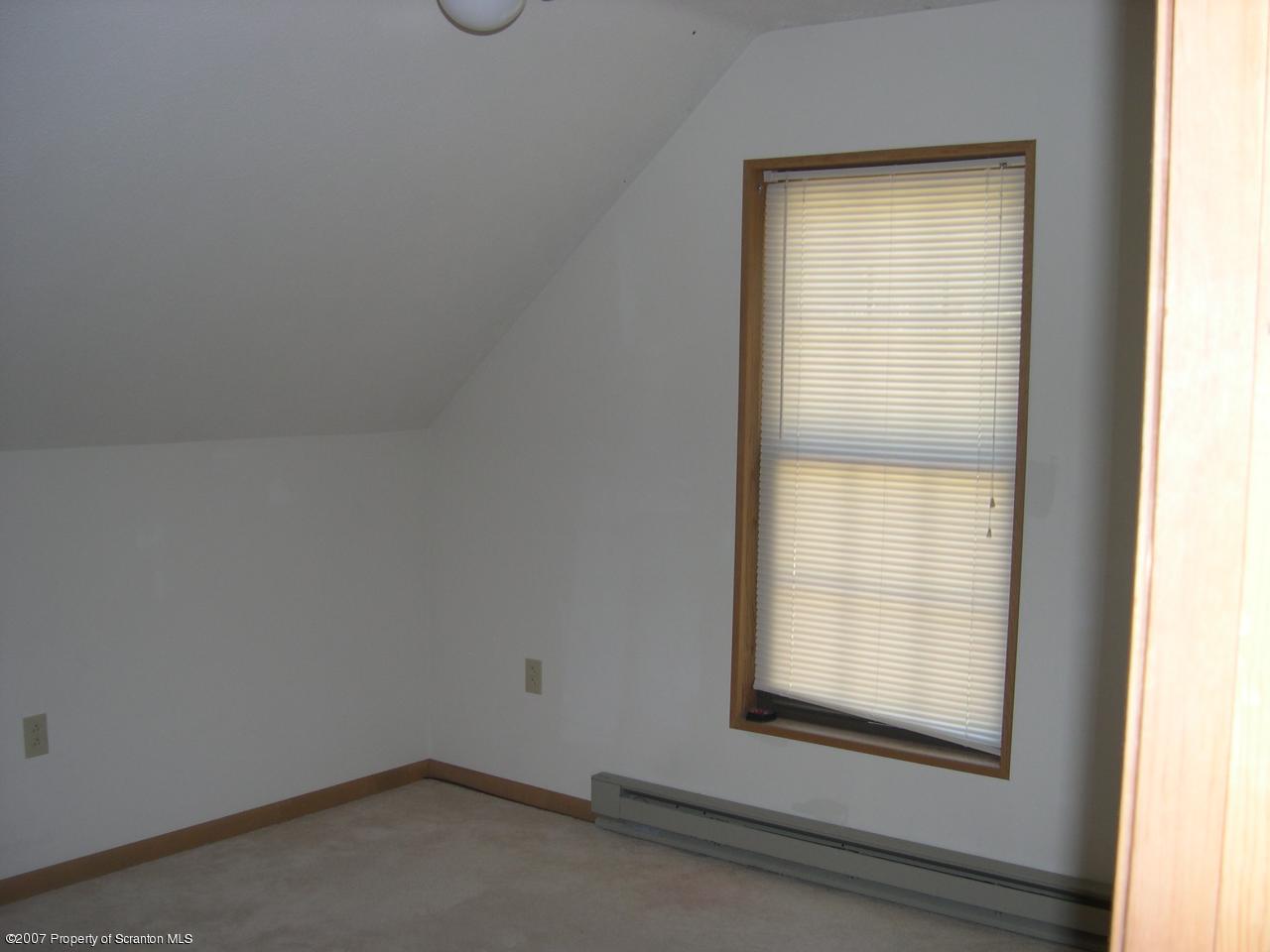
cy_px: 476
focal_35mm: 38
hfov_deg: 49.0
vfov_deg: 37.7
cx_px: 635
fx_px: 1394
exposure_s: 1/60
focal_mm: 8
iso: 100
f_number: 2.8
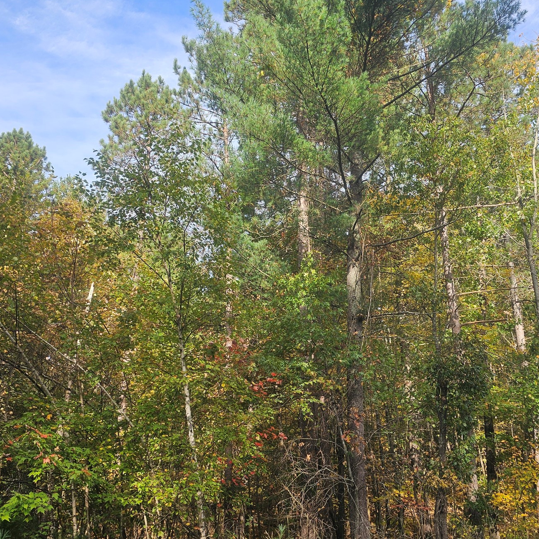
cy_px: 295
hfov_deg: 50.5
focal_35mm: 32
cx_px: 341
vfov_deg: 51.0
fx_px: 564
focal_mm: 6.3
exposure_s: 1/194
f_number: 1.7
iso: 10
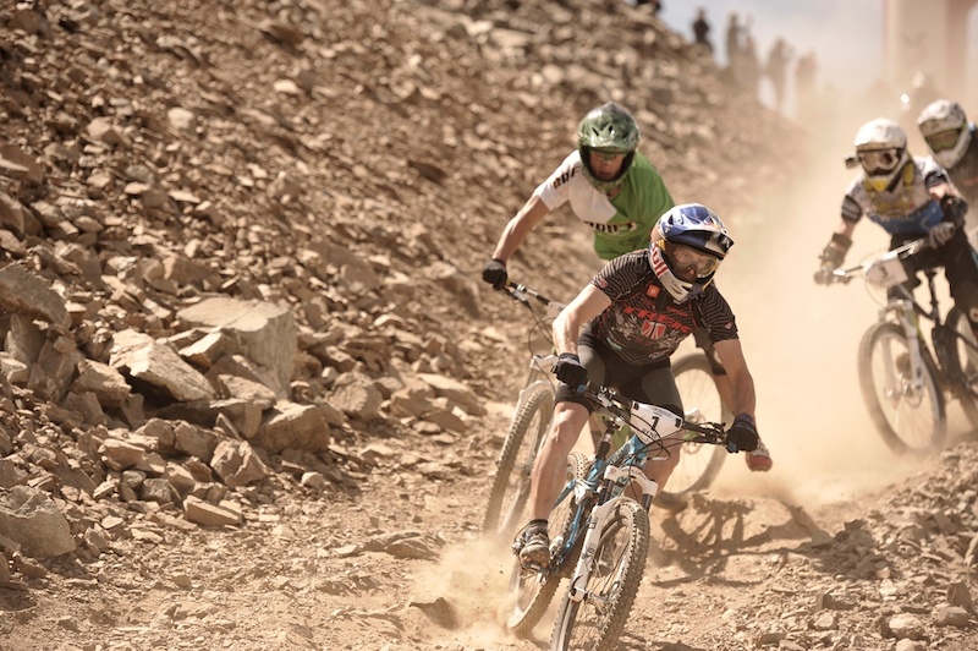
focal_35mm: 135
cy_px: 326
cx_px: 489
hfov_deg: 15.2
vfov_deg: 10.1
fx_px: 3664
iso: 250
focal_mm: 135
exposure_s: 1/1600
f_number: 4
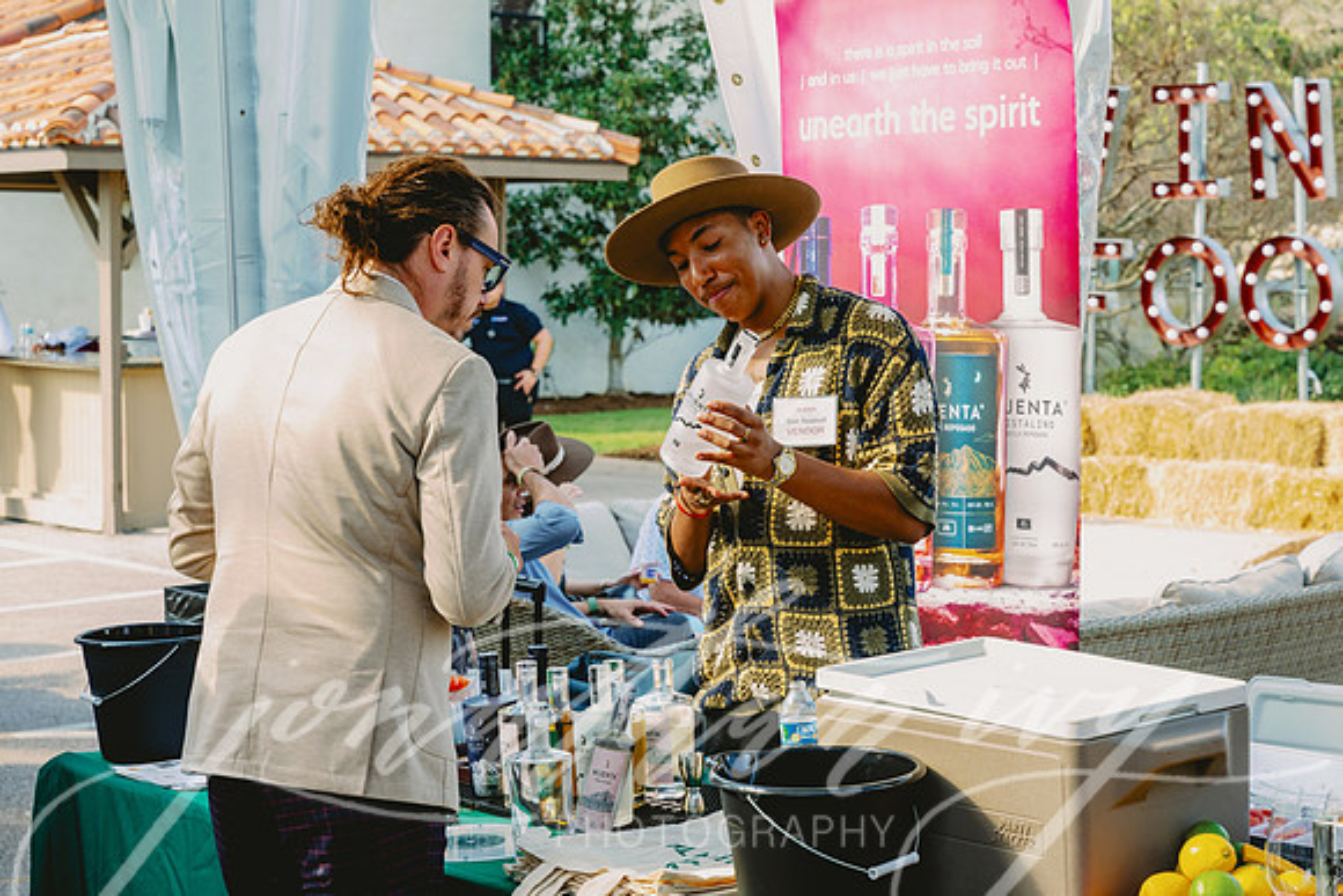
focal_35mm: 70
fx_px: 2612
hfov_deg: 28.8
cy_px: 448
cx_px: 672
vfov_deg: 19.5
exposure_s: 1/200
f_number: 7.1
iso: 1000
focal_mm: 70
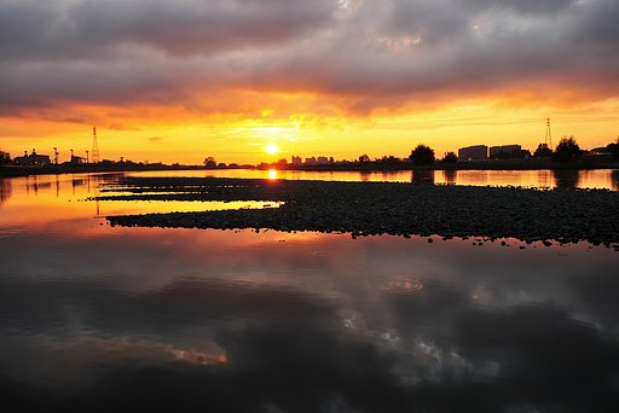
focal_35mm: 36
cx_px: 310
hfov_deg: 53.1
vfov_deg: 36.9
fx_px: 619
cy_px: 206
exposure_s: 1/80
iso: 200
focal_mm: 24
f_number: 8
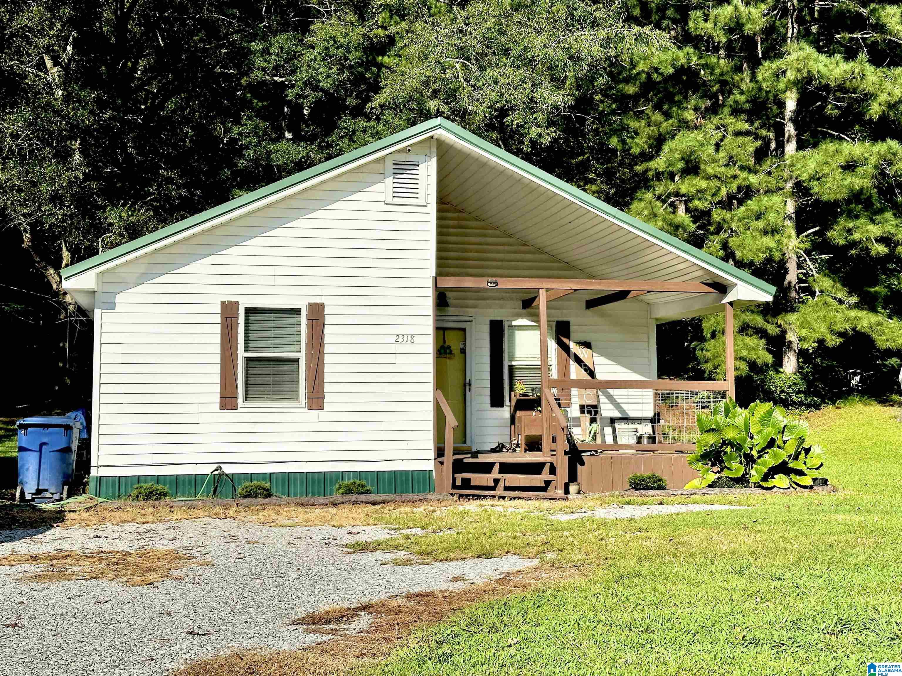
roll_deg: +0.6
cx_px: 451
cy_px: 338
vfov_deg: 30.3
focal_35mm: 48
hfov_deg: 39.7
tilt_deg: +4.3
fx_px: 1251
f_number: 1.78
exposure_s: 1/7092
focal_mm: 6.86
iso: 64
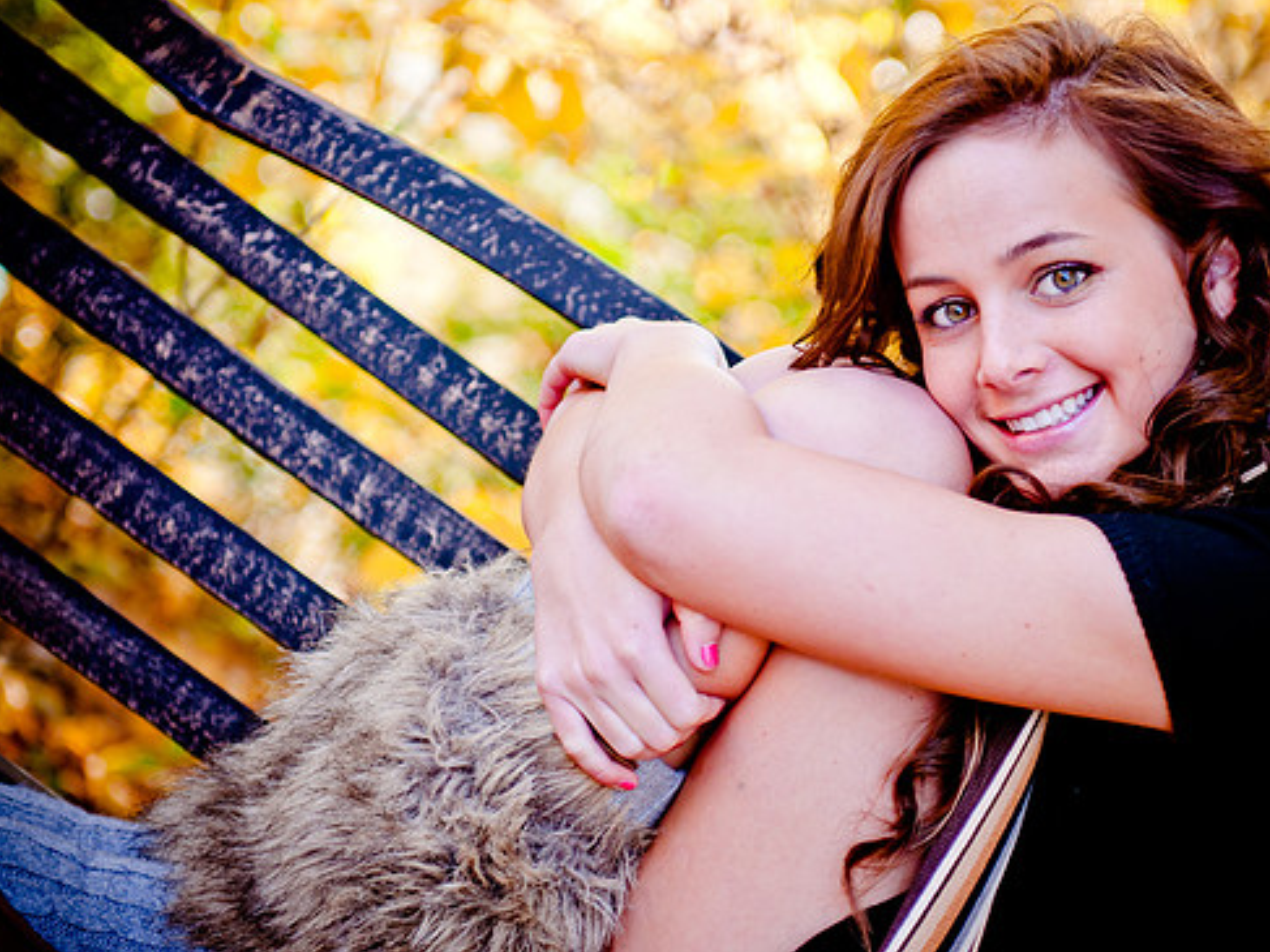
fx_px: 4402
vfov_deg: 12.3
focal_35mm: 120
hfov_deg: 16.4
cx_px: 738
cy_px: 453
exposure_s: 1/125
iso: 200
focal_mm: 70
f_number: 2.8
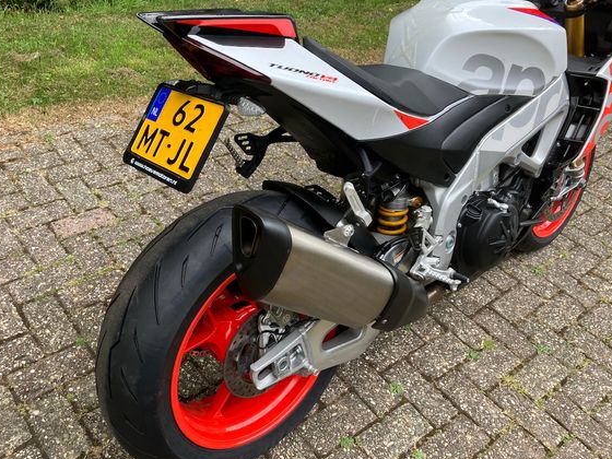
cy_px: 219
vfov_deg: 44.1
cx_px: 269
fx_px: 566
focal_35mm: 32
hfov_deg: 56.7
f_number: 1.8
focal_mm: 3.99
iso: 32
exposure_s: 1/287
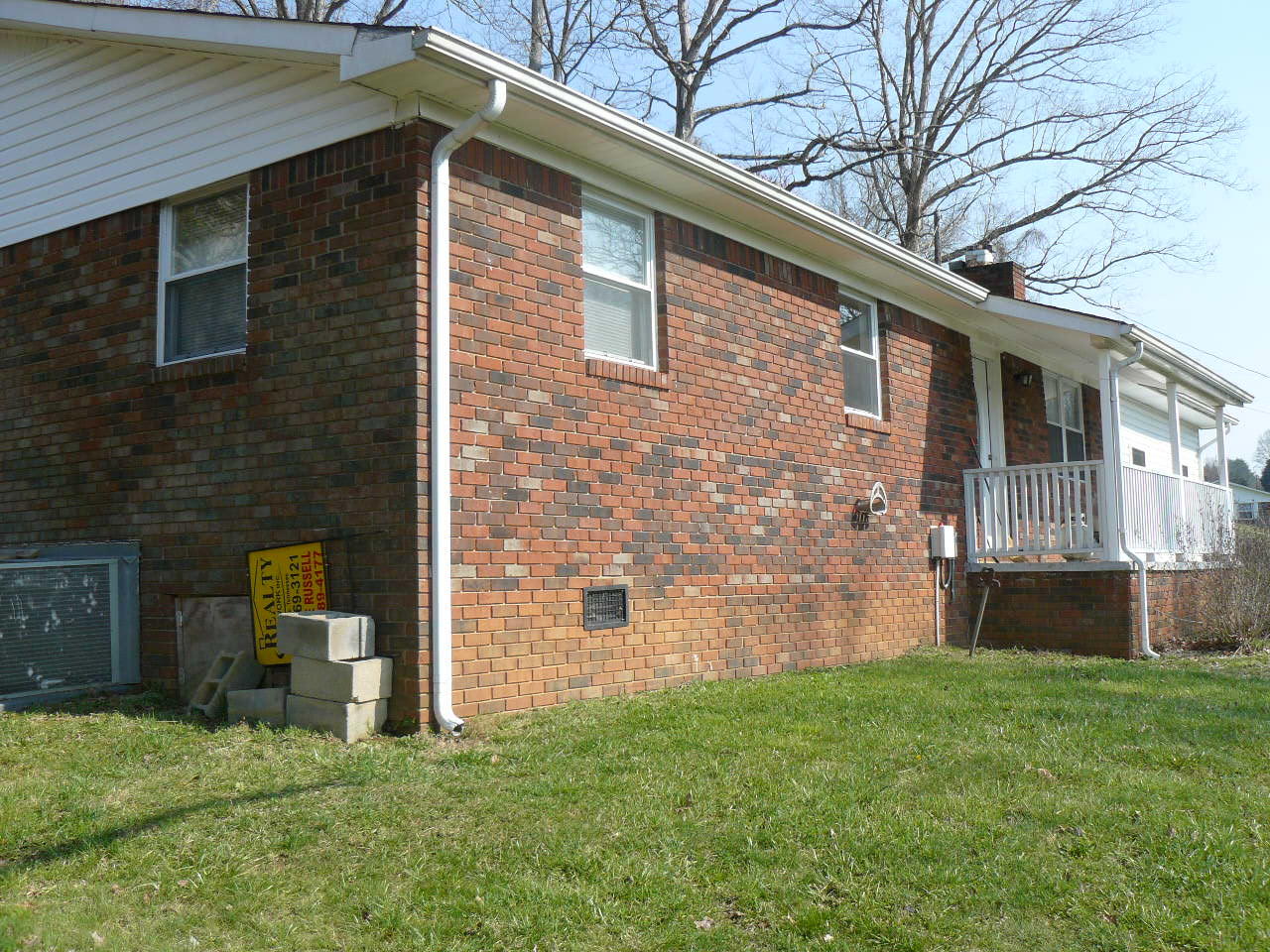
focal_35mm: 36
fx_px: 1321
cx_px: 635
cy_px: 476
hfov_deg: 51.4
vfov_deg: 39.7
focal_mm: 6
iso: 100
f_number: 4
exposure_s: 1/500
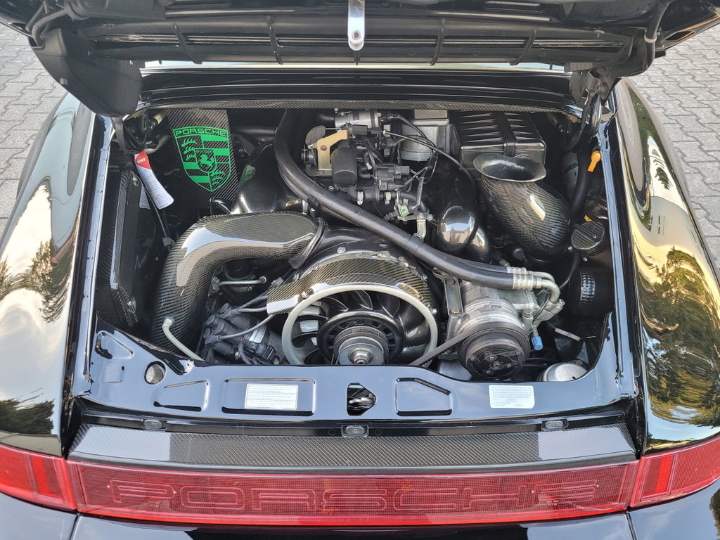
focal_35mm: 26
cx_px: 360
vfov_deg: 53.1
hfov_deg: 67.3
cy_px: 270
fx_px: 541
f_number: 1.8
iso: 320
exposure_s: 1/100
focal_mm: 5.4
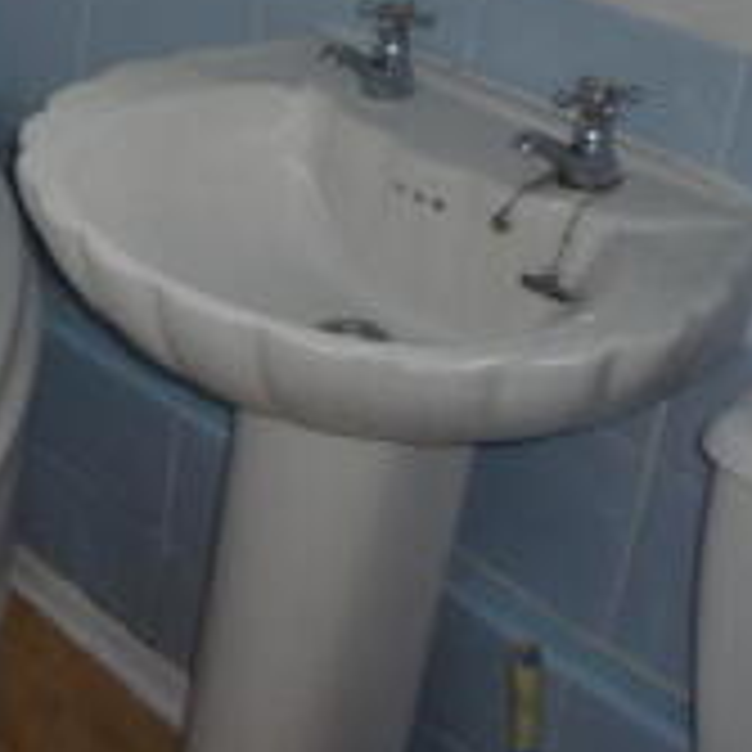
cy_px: 196
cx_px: -435
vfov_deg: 22.3
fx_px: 1893
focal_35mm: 77
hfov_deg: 19.2
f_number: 2.8
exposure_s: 1/30
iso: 125
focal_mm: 4.5
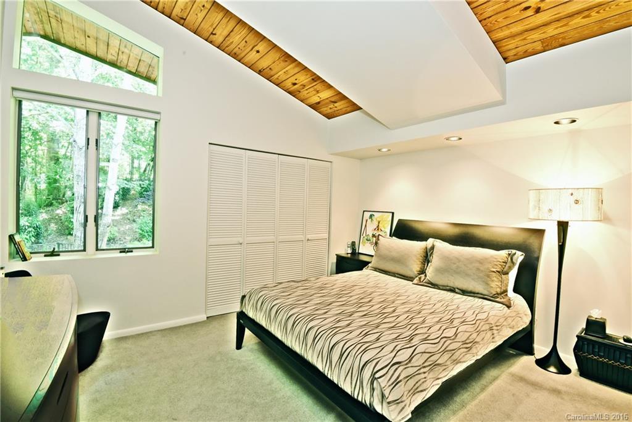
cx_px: 316
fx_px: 281
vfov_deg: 73.8
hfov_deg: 96.7
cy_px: 211
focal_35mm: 16
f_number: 14
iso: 1250
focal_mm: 16
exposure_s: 1/6
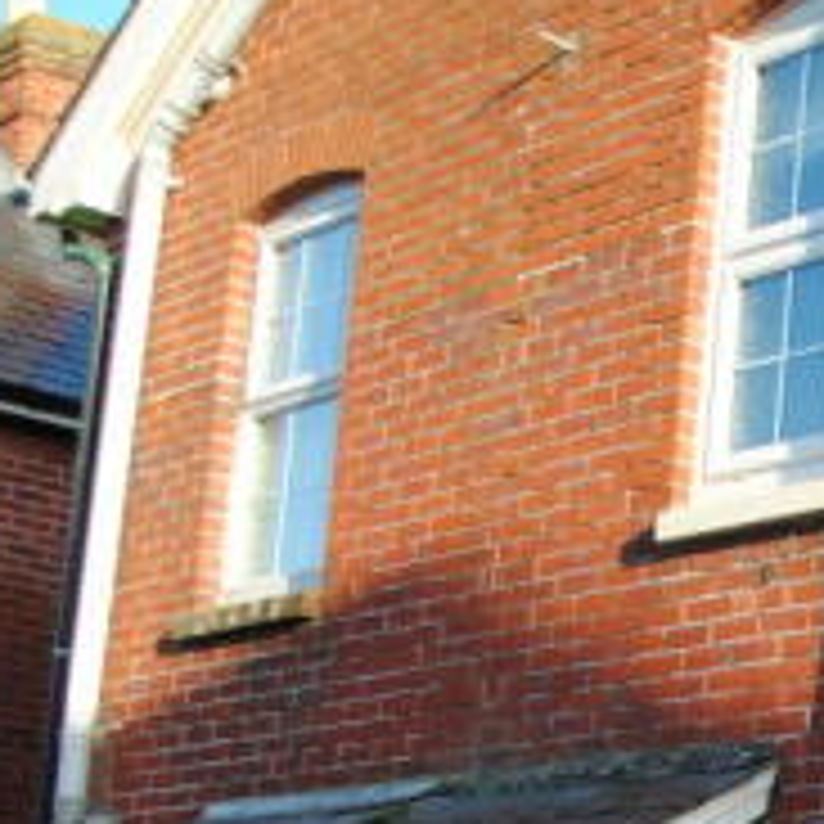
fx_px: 2208
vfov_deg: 20.5
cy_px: 822
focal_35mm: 82
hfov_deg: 17.7
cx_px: 1407
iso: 110
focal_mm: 18
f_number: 5.6
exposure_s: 1/125
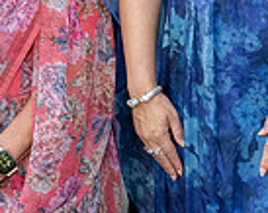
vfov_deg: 9.1
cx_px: 164
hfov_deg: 11.6
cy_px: -87
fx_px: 1314
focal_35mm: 166
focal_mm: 34
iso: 1250
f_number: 8
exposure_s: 1/250
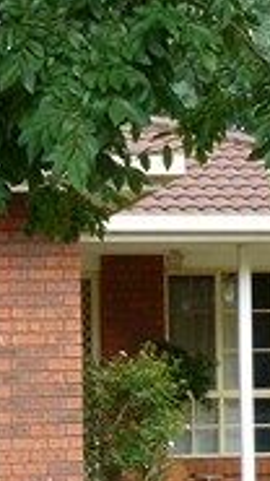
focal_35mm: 184
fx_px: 2343
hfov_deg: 6.6
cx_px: 31
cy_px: 338
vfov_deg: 11.7
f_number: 4
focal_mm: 7
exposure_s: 1/200
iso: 100
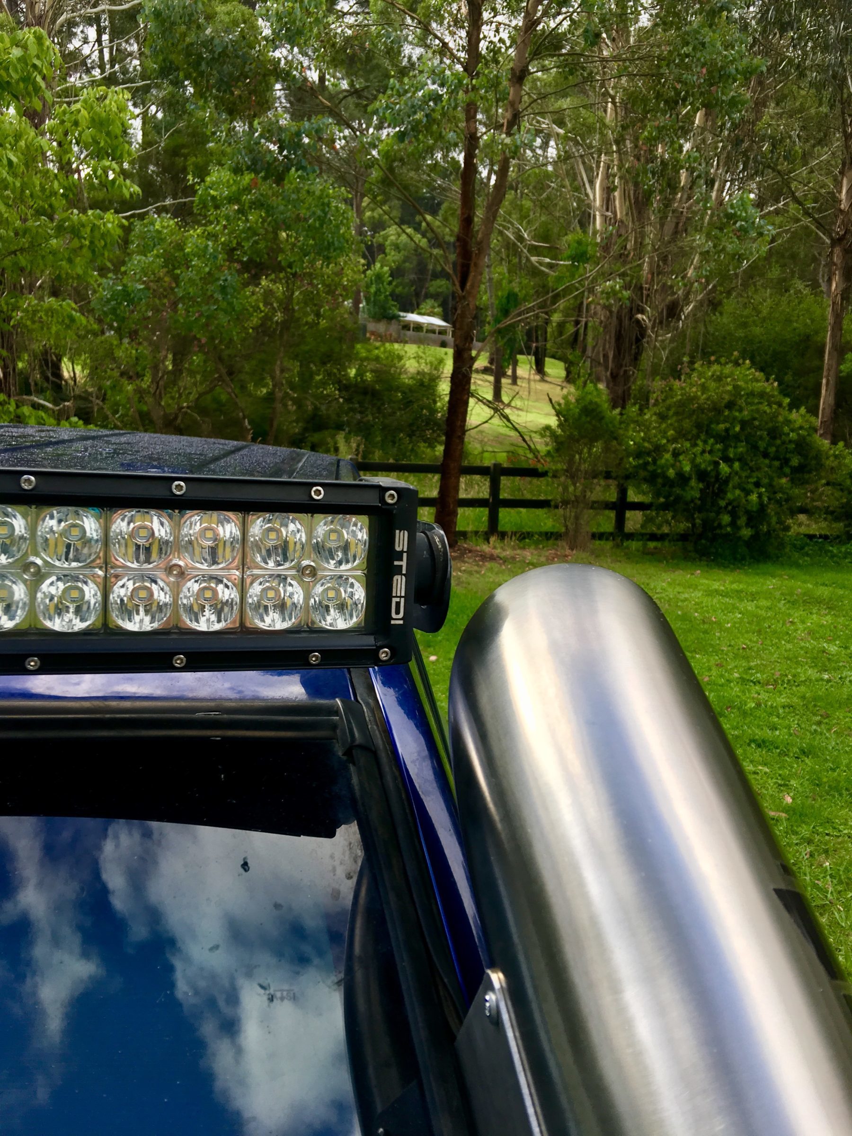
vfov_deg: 61.7
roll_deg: -4.1
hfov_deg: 48.2
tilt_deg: -8.3
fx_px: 952
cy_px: 568
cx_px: 426
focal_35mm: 29
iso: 25
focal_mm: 4.15
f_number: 2.2
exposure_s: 1/368
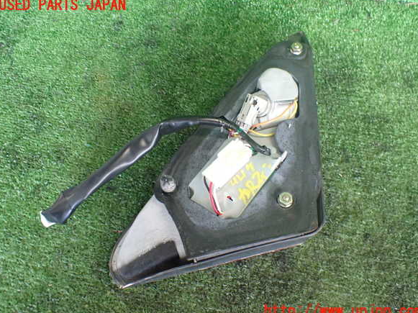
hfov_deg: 58.4
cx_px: 211
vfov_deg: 45.4
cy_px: 158
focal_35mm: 31
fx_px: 374
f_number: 2.3
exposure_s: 1/100
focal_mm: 5.4
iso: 800
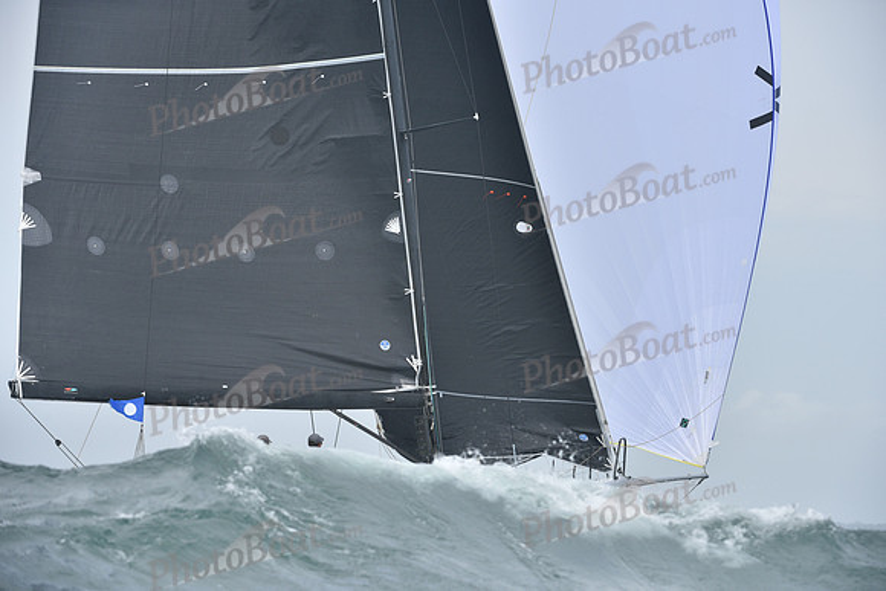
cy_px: 296
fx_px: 4923
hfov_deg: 10.3
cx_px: 443
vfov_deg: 6.9
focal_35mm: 200
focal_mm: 200
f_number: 7.1
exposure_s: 1/1000
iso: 320
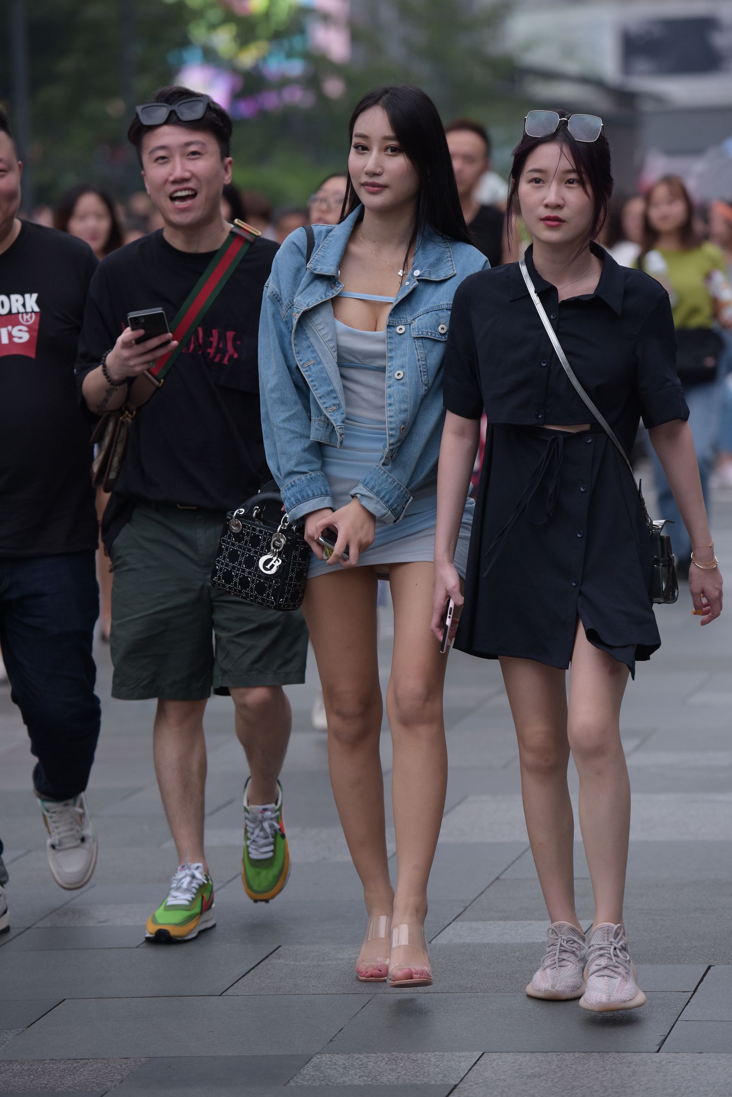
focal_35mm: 165
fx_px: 5029
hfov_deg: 8.3
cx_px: 366
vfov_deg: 12.4
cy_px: 548
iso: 640
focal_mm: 165
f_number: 4
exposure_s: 1/640
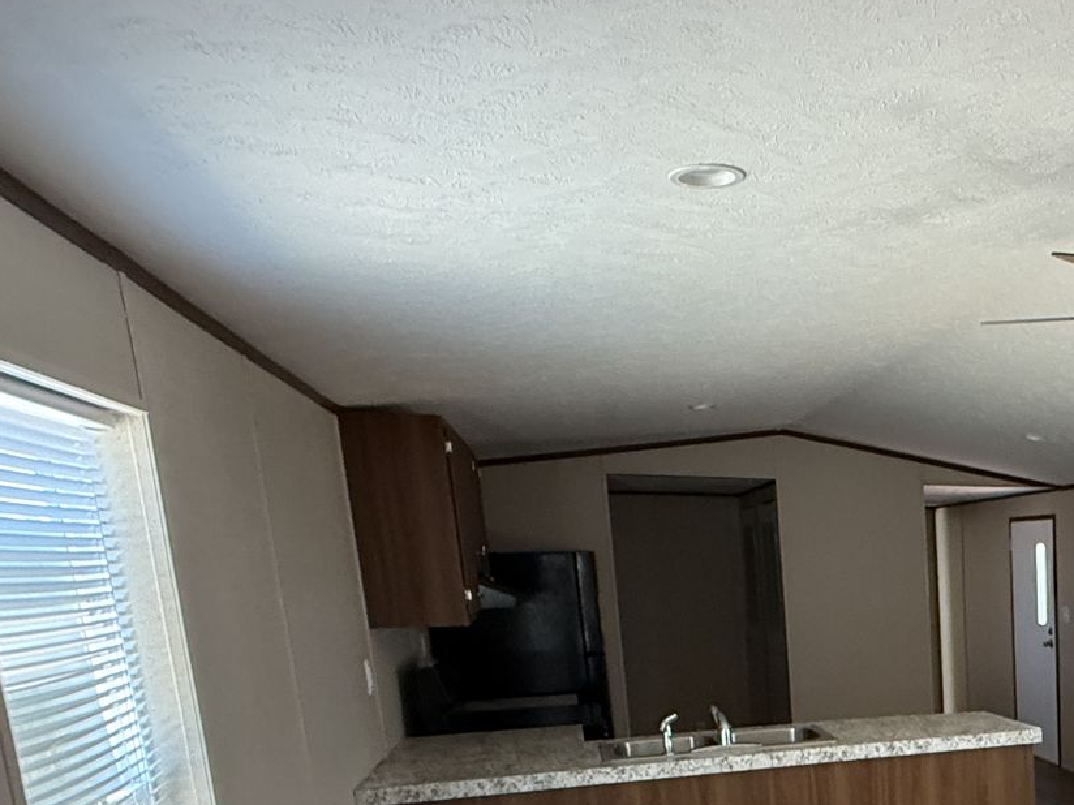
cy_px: 756
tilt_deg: -10.4
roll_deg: -0.4
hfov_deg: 44.0
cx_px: 1129
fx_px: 1055
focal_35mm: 34
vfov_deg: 38.3
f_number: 2.2
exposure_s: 1/60
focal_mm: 2.22
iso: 400
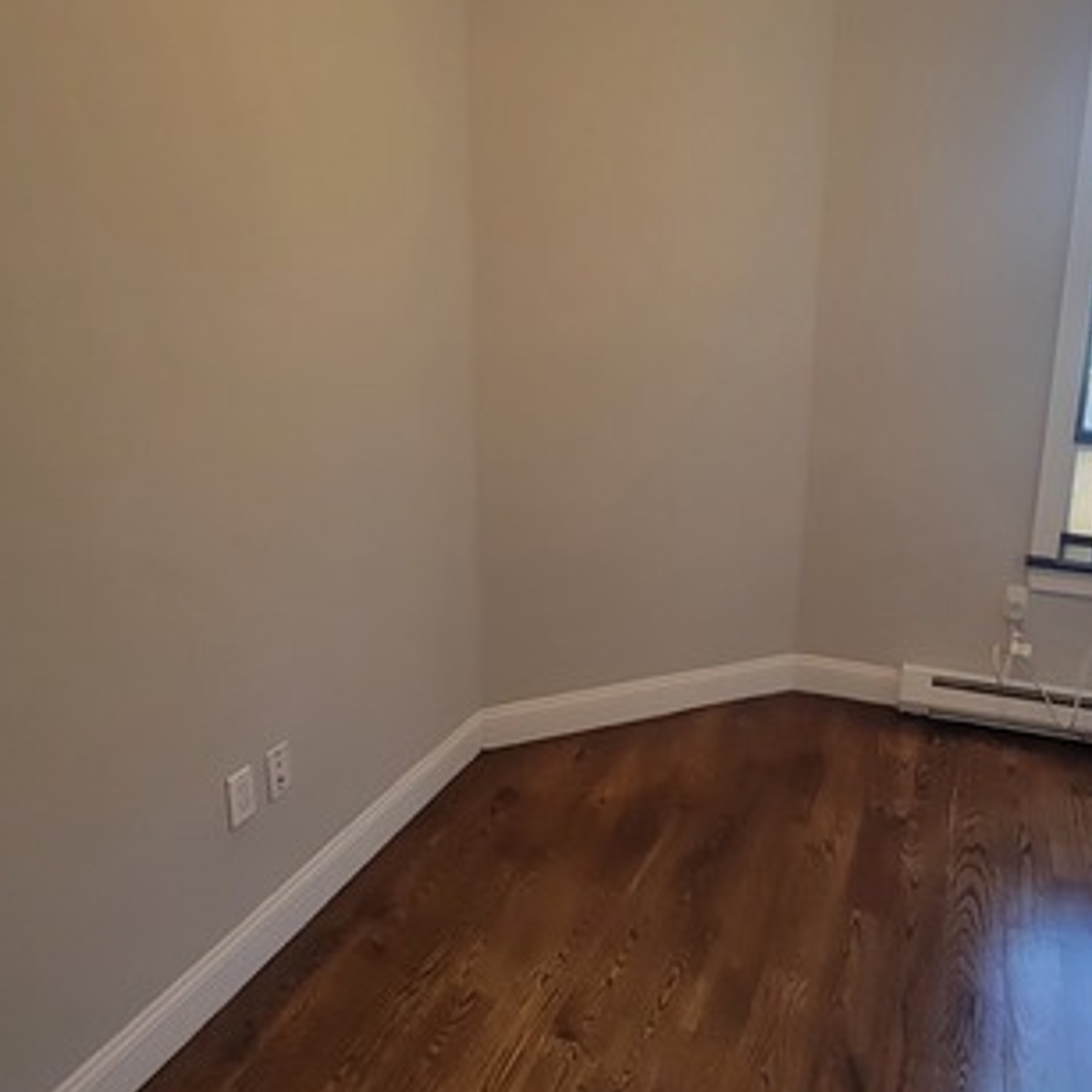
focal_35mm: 25
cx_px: 681
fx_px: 892
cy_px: 477
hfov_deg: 62.1
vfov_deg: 62.7
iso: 160
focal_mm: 2.2
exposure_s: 1/60
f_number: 2.2
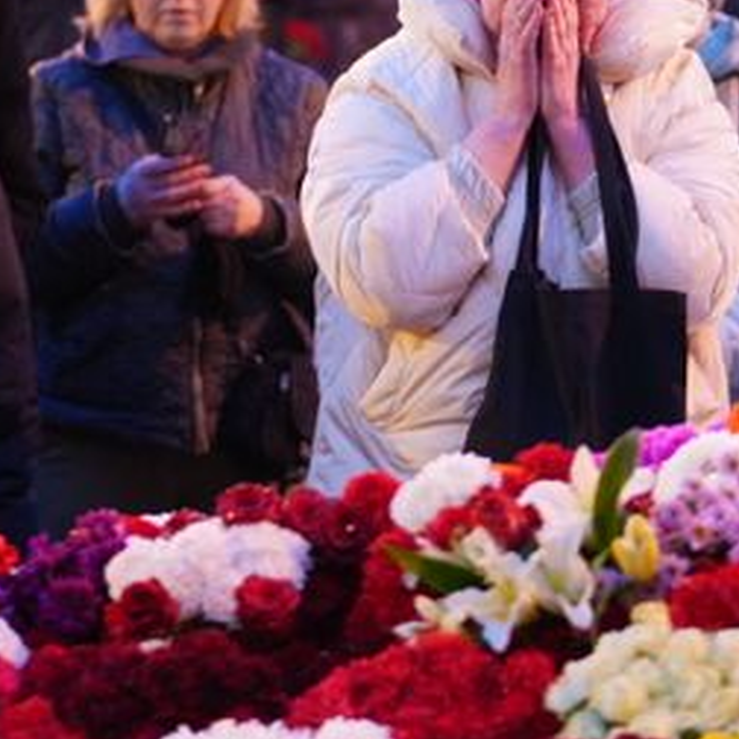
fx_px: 6763
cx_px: 591
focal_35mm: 280
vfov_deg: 6.2
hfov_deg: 6.2
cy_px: 179
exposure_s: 1/40
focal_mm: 119
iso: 5000
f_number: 2.8
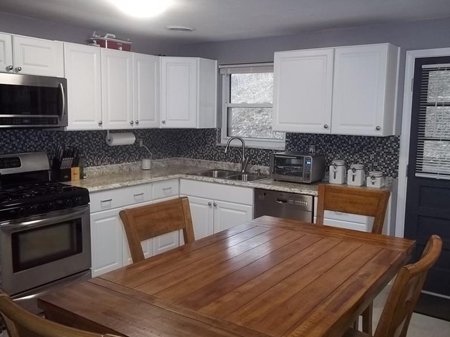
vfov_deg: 42.9
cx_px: 222
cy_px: 171
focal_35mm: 33
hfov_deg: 55.4
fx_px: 429
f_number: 2.9
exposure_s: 1/30
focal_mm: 5.7
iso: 160
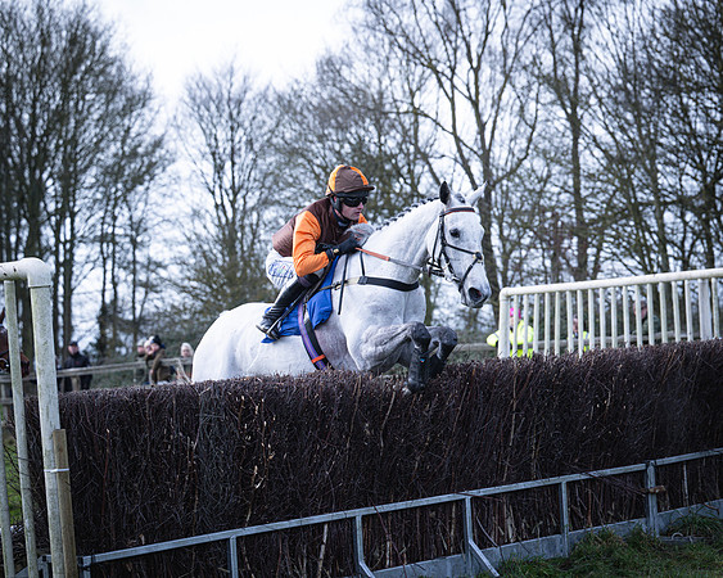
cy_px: 289
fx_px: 1807
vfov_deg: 18.2
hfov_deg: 22.6
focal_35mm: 84
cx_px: 345
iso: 800
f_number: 4
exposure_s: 1/1250
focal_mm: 75
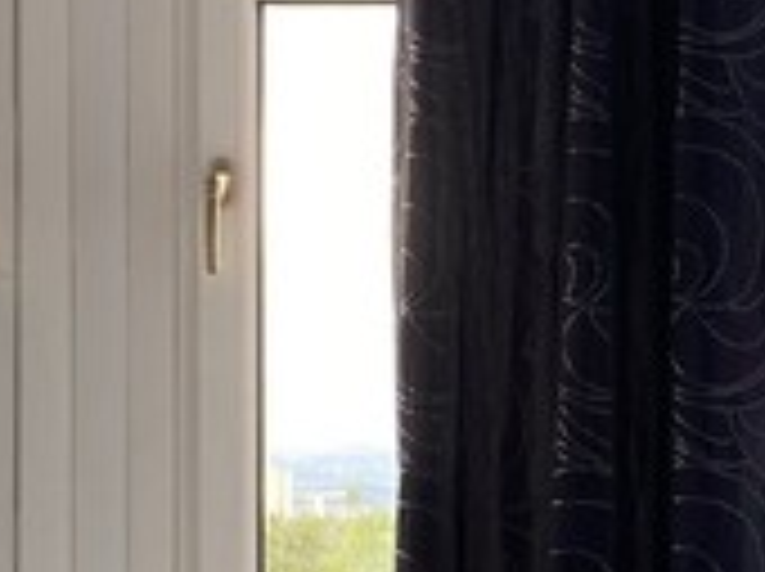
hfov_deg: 12.5
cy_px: 455
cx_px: 648
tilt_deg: +0.0
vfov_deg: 9.4
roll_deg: -0.5
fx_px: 3465
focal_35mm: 157
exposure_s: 1/121
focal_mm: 4.25
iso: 40
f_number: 1.8
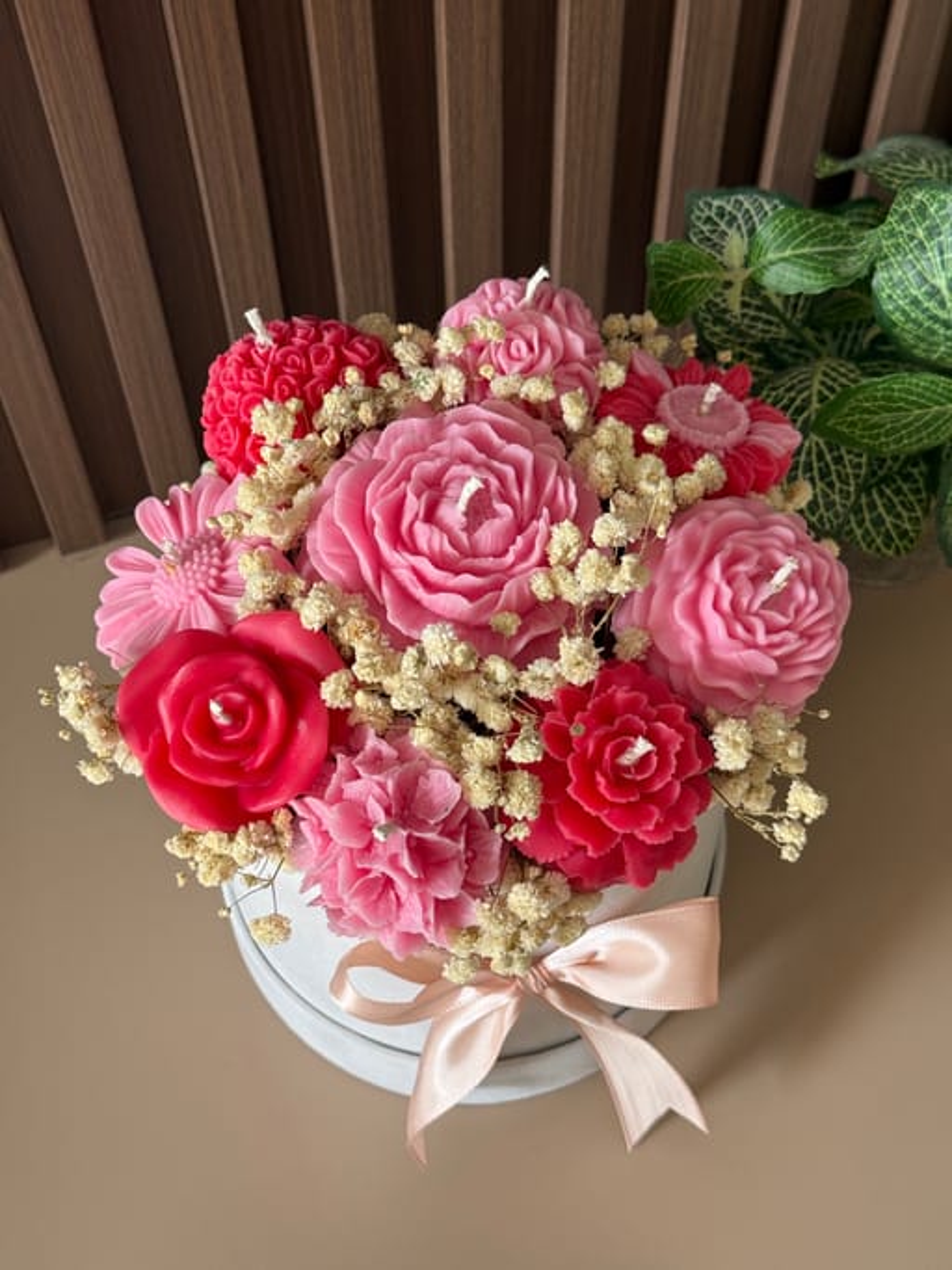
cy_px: 635
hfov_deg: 30.3
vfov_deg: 39.7
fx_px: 1761
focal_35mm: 48
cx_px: 476
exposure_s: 1/121
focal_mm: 6.76
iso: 80
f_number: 1.78
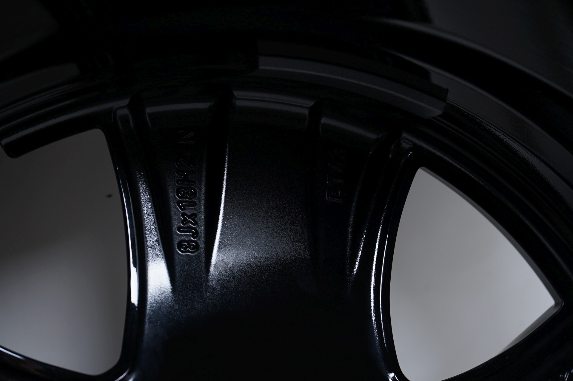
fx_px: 907
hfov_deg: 35.1
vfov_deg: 23.7
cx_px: 286
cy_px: 190
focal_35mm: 57
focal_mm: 57
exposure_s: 1/125
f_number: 7.1
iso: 250
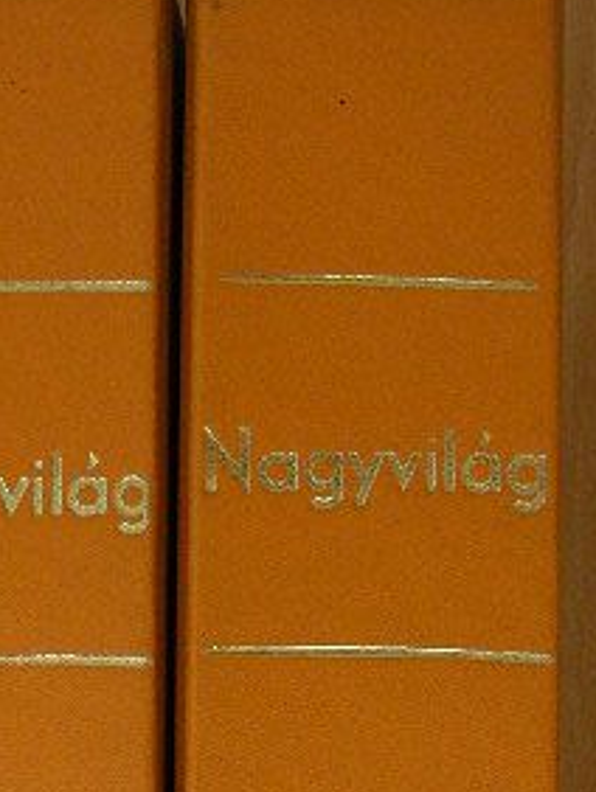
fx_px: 2132
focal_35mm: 93
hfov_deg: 15.9
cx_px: 219
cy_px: 854
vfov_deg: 20.2
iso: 200
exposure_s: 1/55.3
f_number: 3.5
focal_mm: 6.8
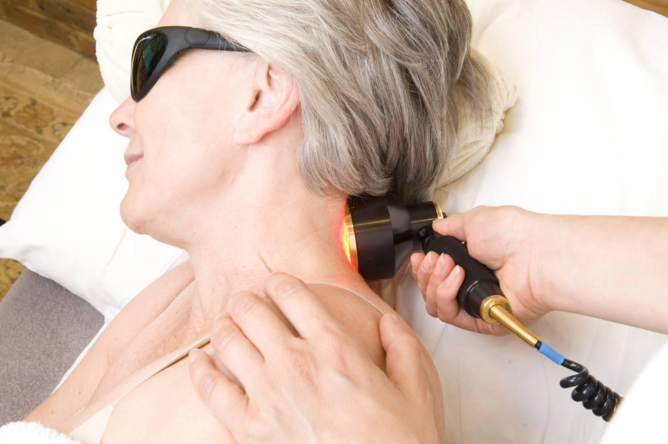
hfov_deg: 35.1
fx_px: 1056
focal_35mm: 57
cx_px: 334
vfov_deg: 23.7
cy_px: 222
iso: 100
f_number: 11
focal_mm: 38
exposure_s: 1
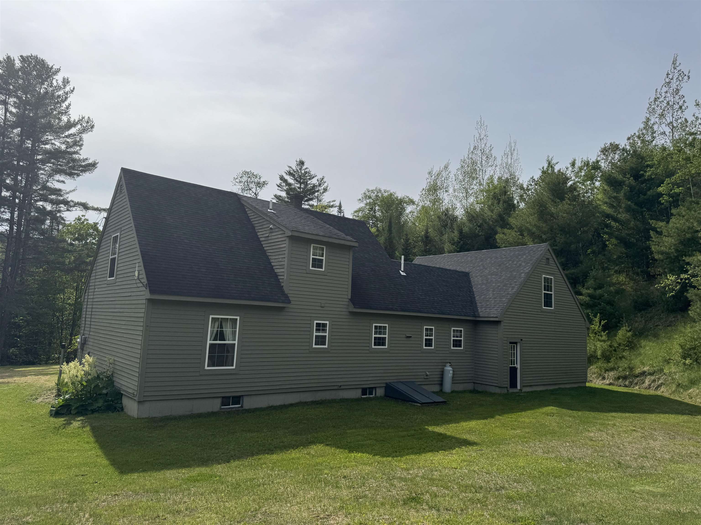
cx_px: 350
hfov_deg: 71.6
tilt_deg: +5.6
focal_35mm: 24
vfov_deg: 56.8
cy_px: 262
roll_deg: -2.8
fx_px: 486
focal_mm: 6.76
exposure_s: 1/12346
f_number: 1.78
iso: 80
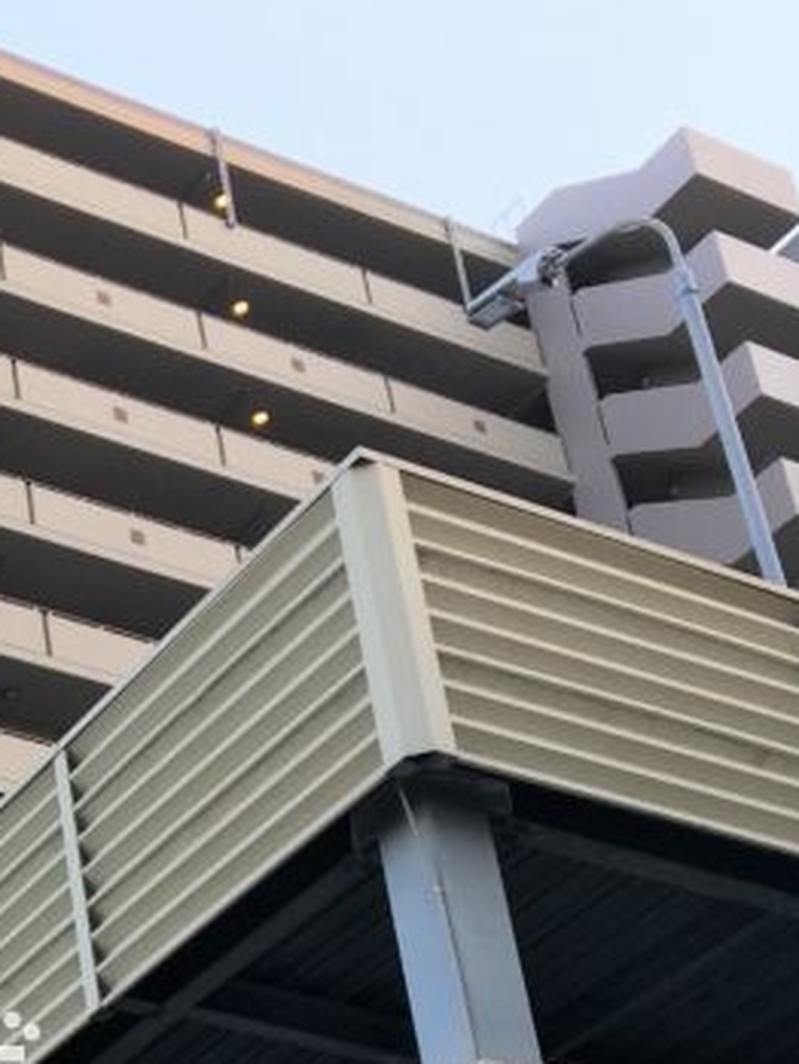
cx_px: -335
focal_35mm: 85
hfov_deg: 16.1
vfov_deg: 22.1
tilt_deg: +28.2
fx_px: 2614
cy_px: 1079
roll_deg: +2.5
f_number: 2.2
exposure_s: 1/60
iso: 25
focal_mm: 4.15
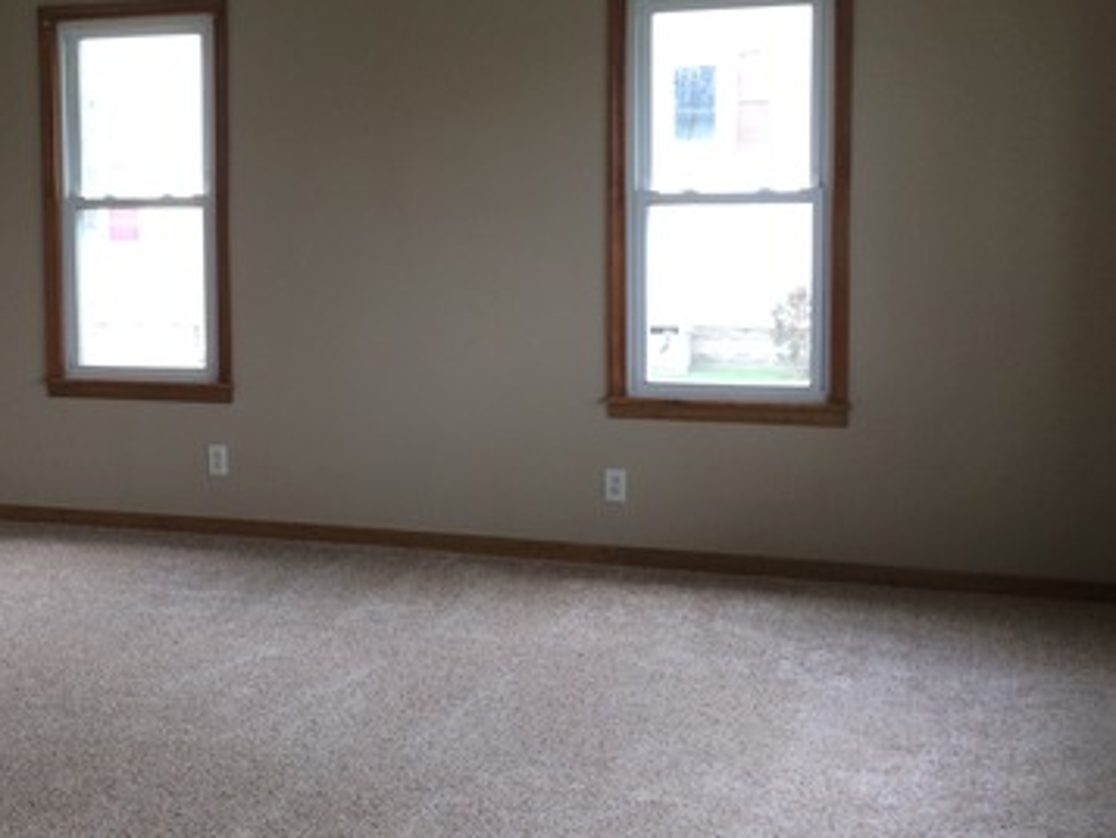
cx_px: 269
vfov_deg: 28.0
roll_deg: +1.7
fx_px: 1677
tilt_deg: -4.4
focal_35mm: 52
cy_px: 316
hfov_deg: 35.9
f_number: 2.2
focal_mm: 4.15
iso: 32
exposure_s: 1/30
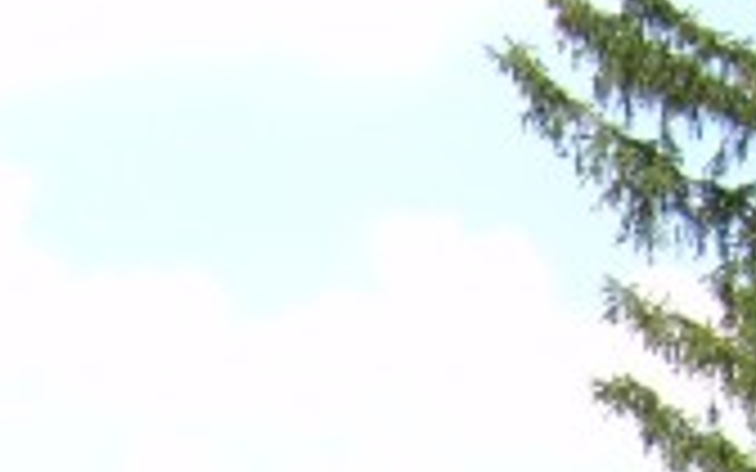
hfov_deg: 12.5
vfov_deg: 8.1
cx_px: -616
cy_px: 1011
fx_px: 3152
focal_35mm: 153
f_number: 4.6
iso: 50
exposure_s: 1/162
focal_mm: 6.3
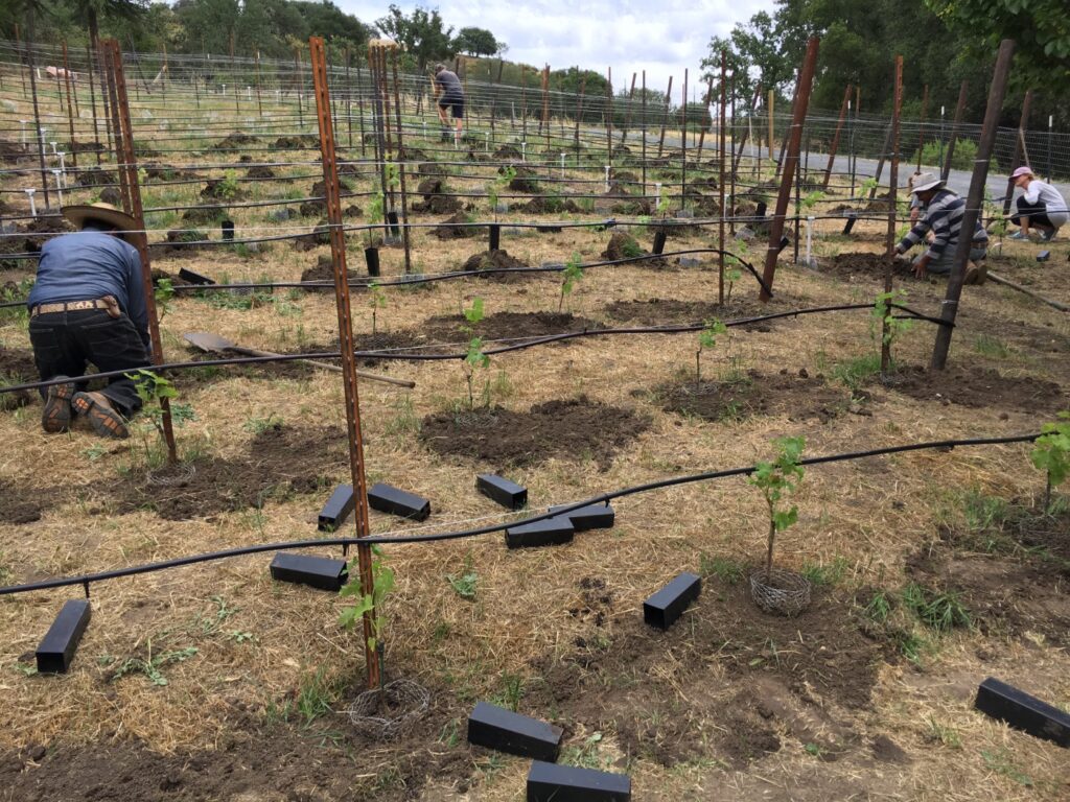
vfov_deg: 48.2
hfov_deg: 61.7
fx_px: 896
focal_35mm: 29
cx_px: 535
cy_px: 401
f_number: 2.2
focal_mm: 4.15
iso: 25
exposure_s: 1/519
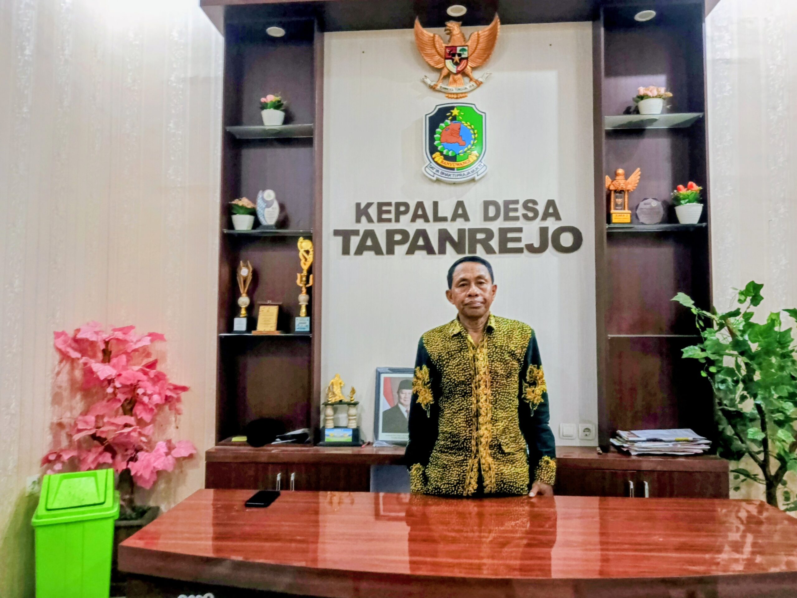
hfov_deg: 73.9
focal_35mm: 23
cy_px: 299
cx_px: 398
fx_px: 530
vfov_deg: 58.9
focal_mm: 5.89
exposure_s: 1/14.3
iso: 6398
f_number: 1.8
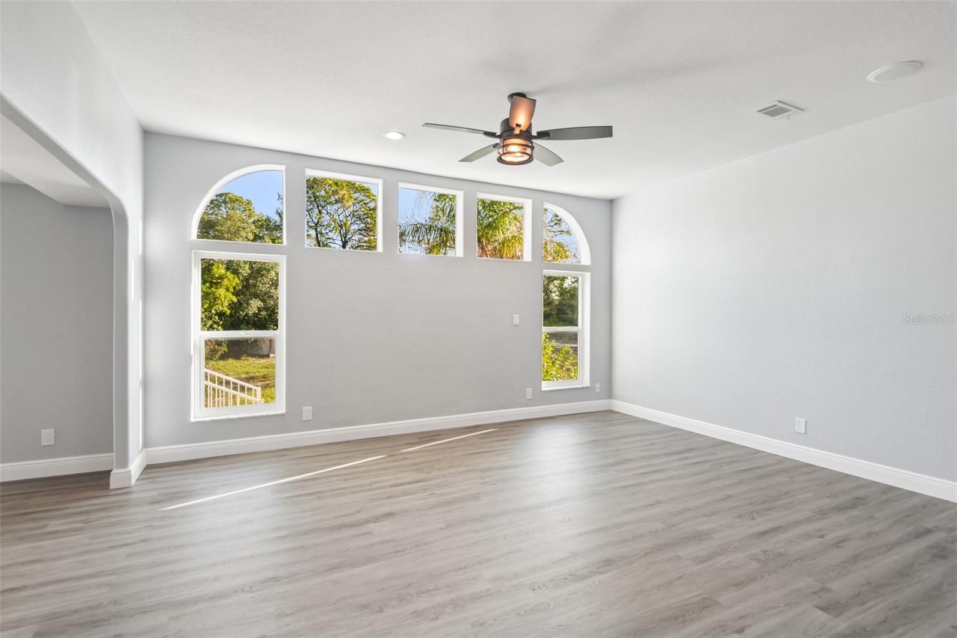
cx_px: 478
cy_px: 319
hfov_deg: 93.3
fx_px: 452
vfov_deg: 70.4
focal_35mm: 17
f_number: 8
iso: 400
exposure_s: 1/80
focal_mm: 17
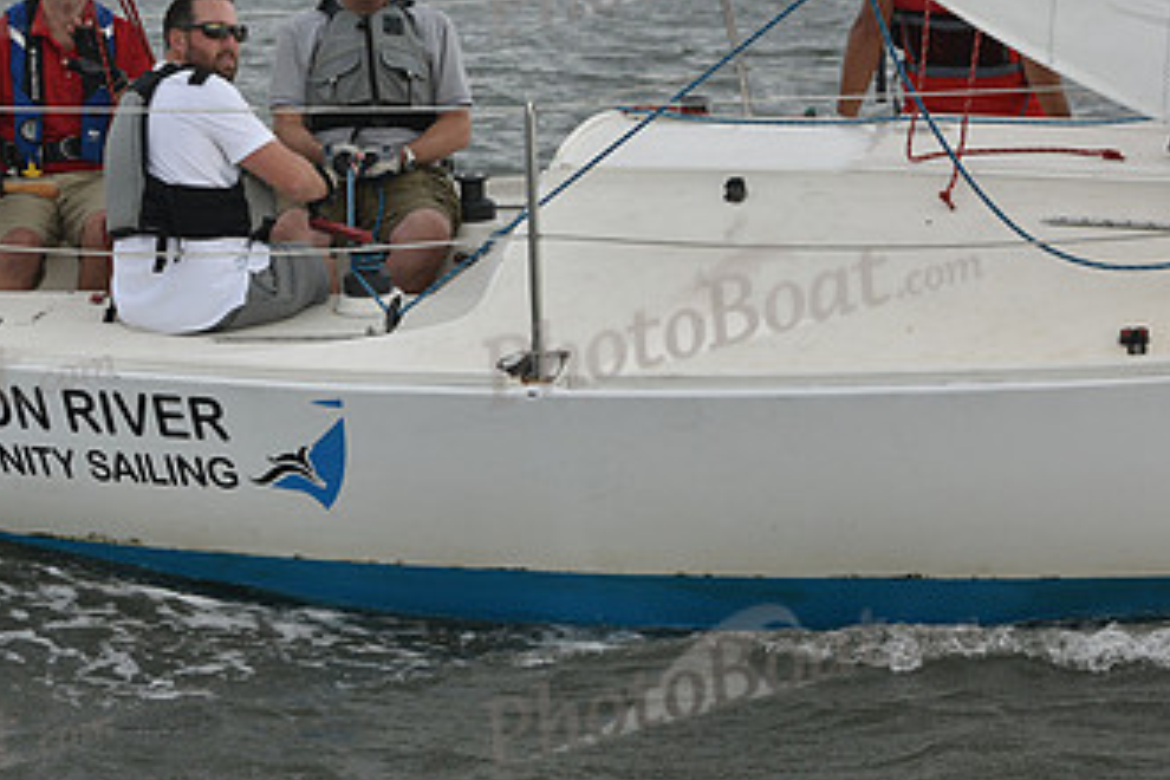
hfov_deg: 16.6
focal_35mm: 123
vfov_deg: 11.1
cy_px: 183
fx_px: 3997
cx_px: 301
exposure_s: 1/1250
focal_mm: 70
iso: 320
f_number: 5.6
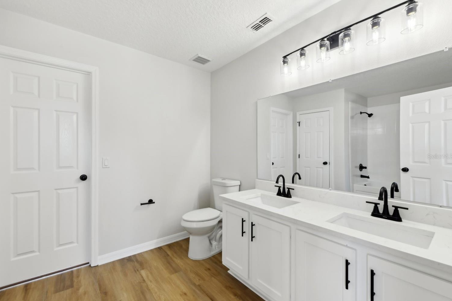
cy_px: 156
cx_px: 212
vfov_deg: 77.3
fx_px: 188
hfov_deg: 100.3
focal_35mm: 15
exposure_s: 1/50
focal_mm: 14
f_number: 8
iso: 400
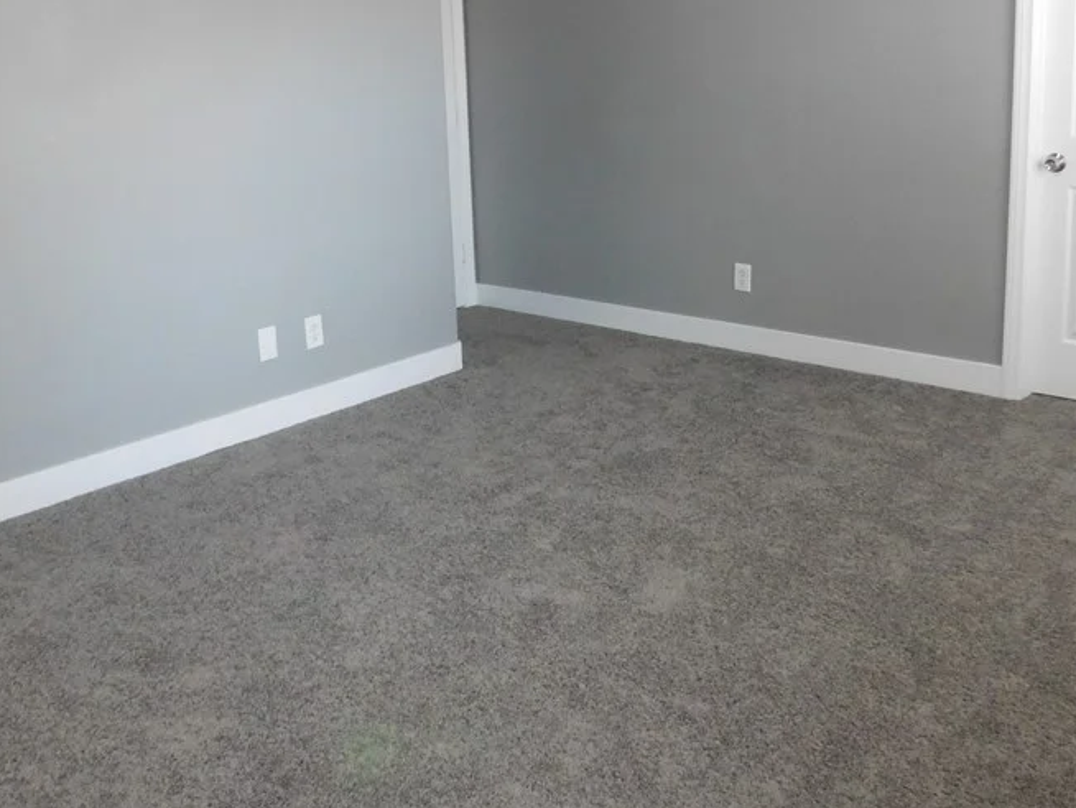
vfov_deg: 39.0
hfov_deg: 51.3
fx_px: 1119
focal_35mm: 36
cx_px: 489
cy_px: 237
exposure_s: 1/30
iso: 320
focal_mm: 4
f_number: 3
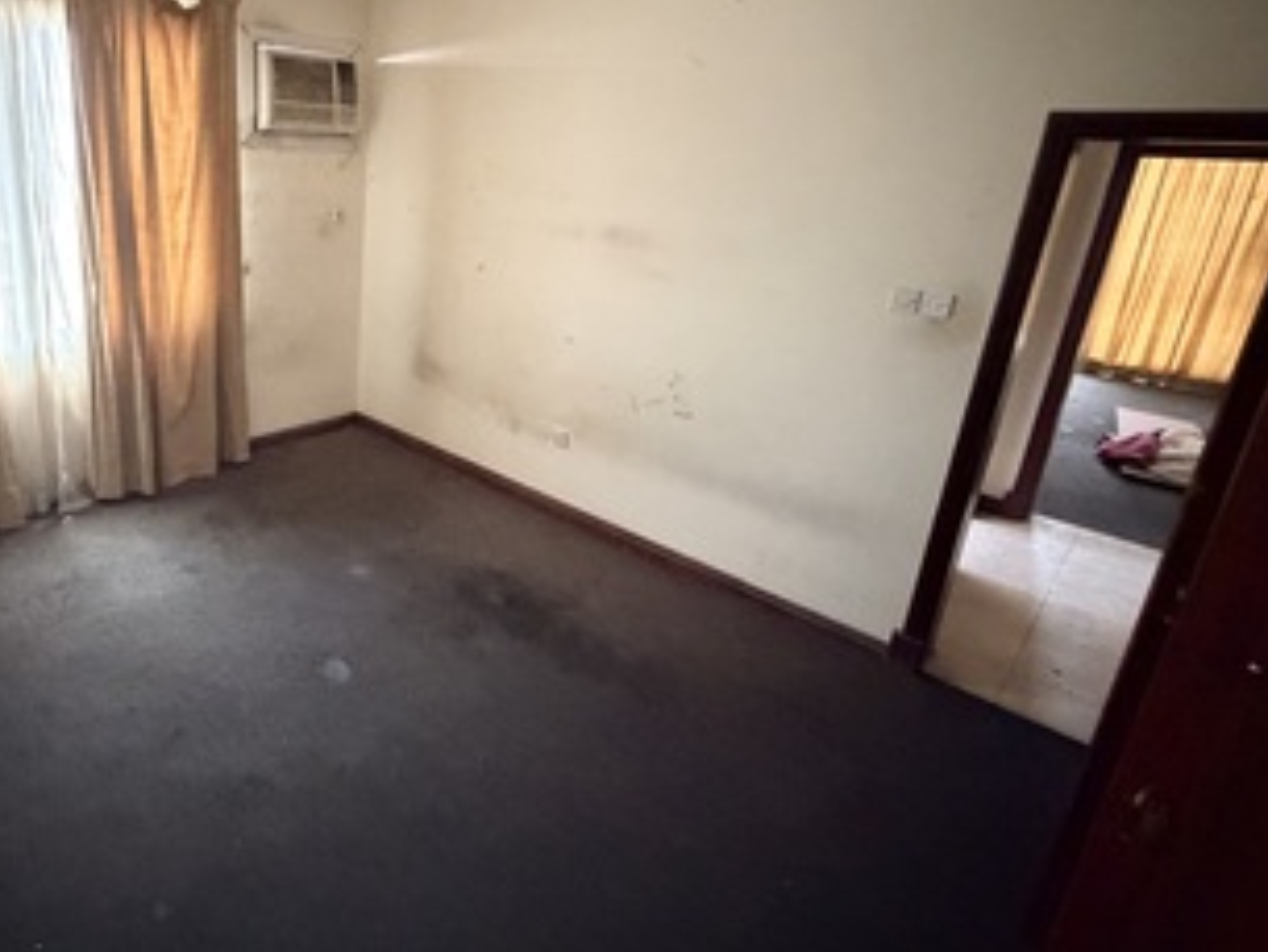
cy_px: 372
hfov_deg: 75.7
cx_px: 393
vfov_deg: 62.8
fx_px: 770
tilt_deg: -16.5
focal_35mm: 21
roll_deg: -2.3
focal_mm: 2.22
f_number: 2.2
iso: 1250
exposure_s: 1/45
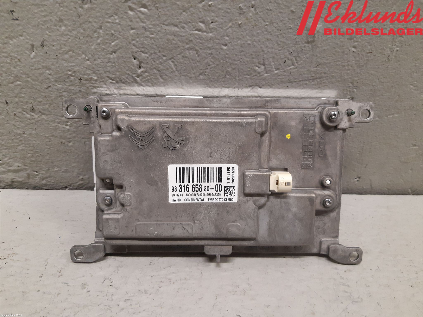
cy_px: 158
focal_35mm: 26
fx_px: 318
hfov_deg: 67.3
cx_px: 212
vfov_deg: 53.1
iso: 200
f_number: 1.7
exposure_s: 1/50
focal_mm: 3.93
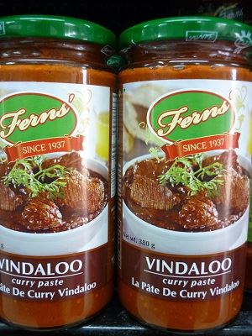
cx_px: 126
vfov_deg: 55.4
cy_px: 168
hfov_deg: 42.9
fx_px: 320
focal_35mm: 33
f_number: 2.8
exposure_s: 1/30
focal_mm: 5.5
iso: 200
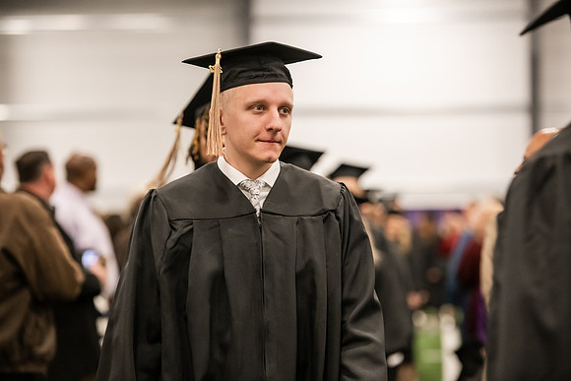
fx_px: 2142
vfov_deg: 10.2
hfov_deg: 15.2
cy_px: 190
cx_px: 286
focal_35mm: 135
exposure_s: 1/200
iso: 2500
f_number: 3.2
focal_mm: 135
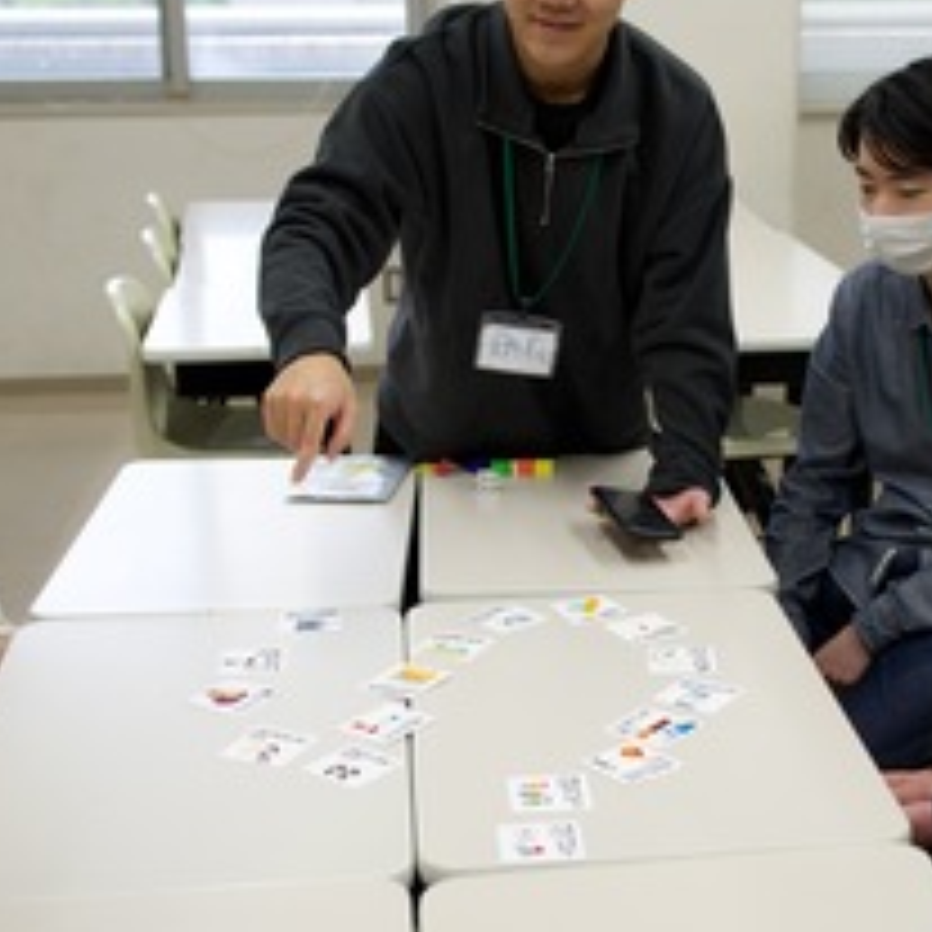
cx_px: 621
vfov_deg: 27.9
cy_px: 464
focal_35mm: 62
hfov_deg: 27.7
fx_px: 1876
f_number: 2.8
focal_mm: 31.3
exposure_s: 1/125
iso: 200
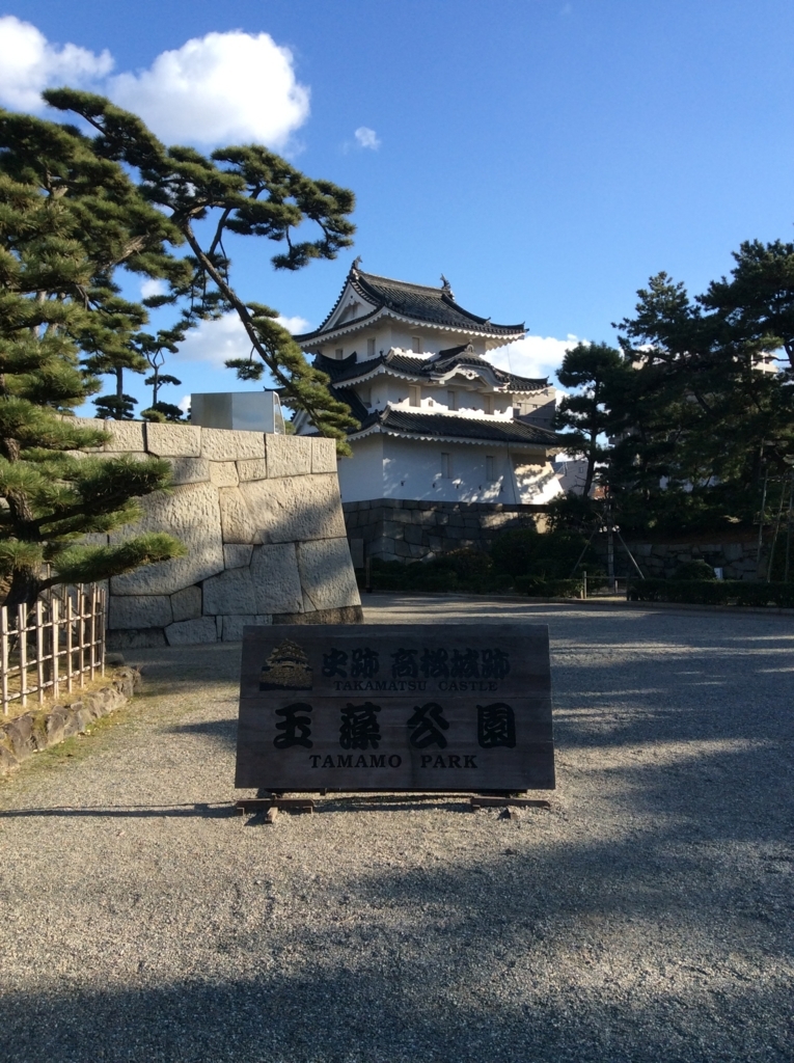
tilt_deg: +0.7
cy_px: 532
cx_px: 397
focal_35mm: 32
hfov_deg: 44.1
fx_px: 981
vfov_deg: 56.9
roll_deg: +0.6
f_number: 2.4
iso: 32
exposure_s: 1/829
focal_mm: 3.3
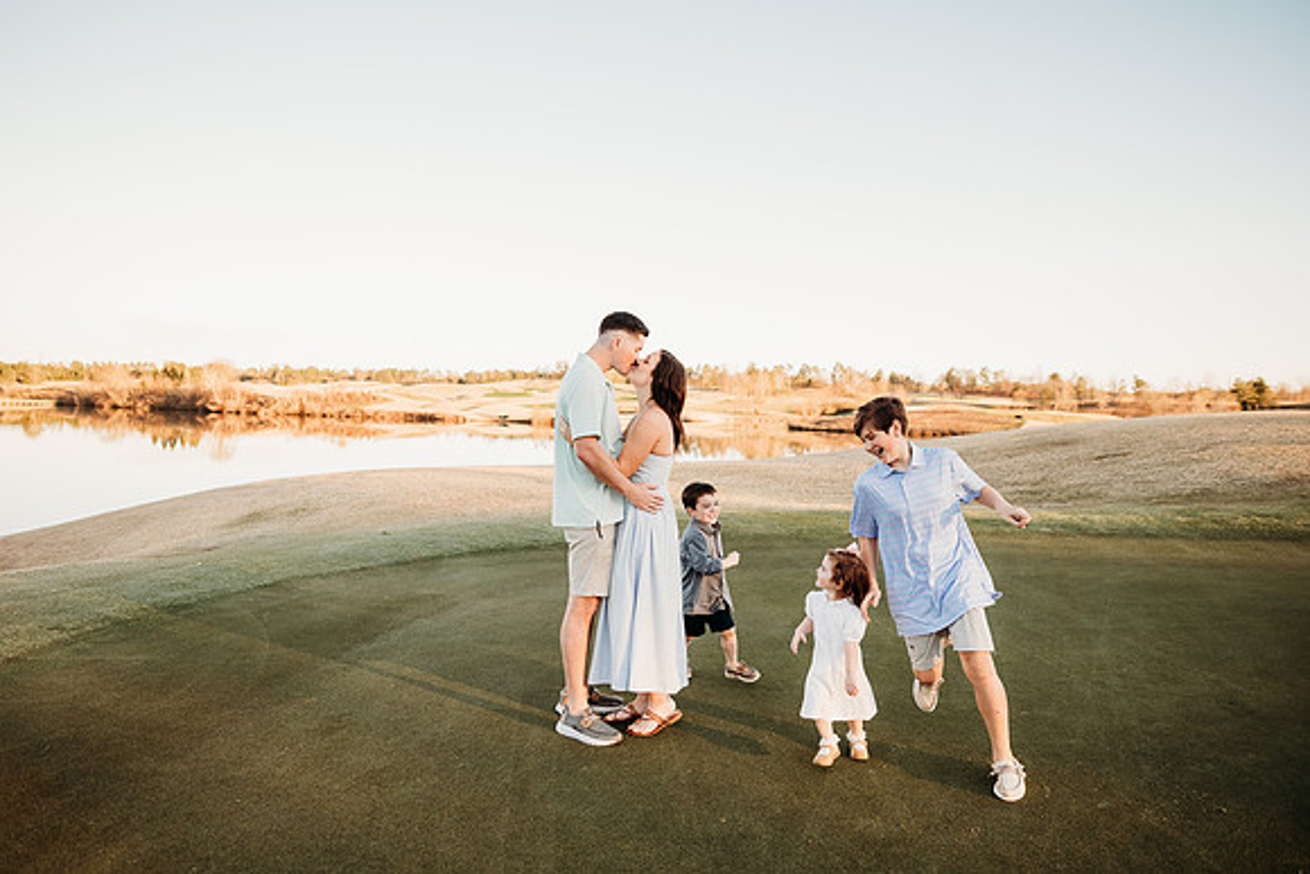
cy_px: 436
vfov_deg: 50.0
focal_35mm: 26
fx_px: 937
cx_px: 637
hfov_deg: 69.9
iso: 160
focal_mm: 24
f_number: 2.5
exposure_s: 1/640
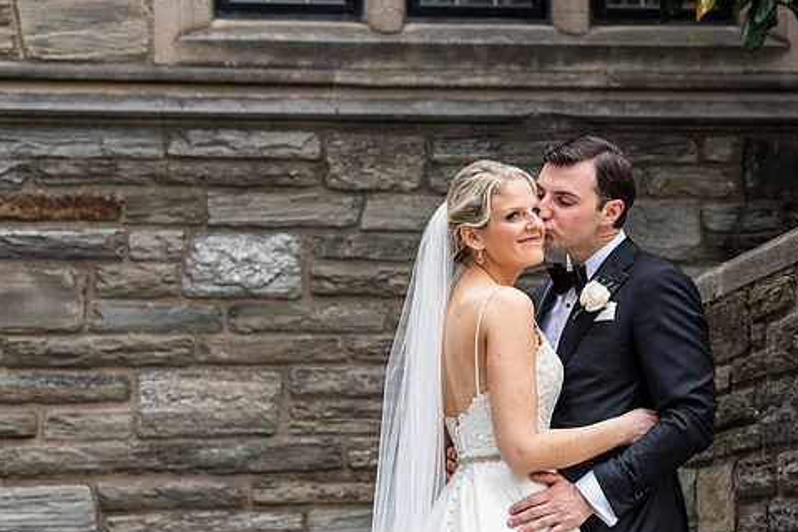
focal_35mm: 133
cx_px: 477
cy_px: 290
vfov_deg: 10.3
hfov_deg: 15.4
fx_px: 2948
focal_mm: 110
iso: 1000
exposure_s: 1/1000
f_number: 5
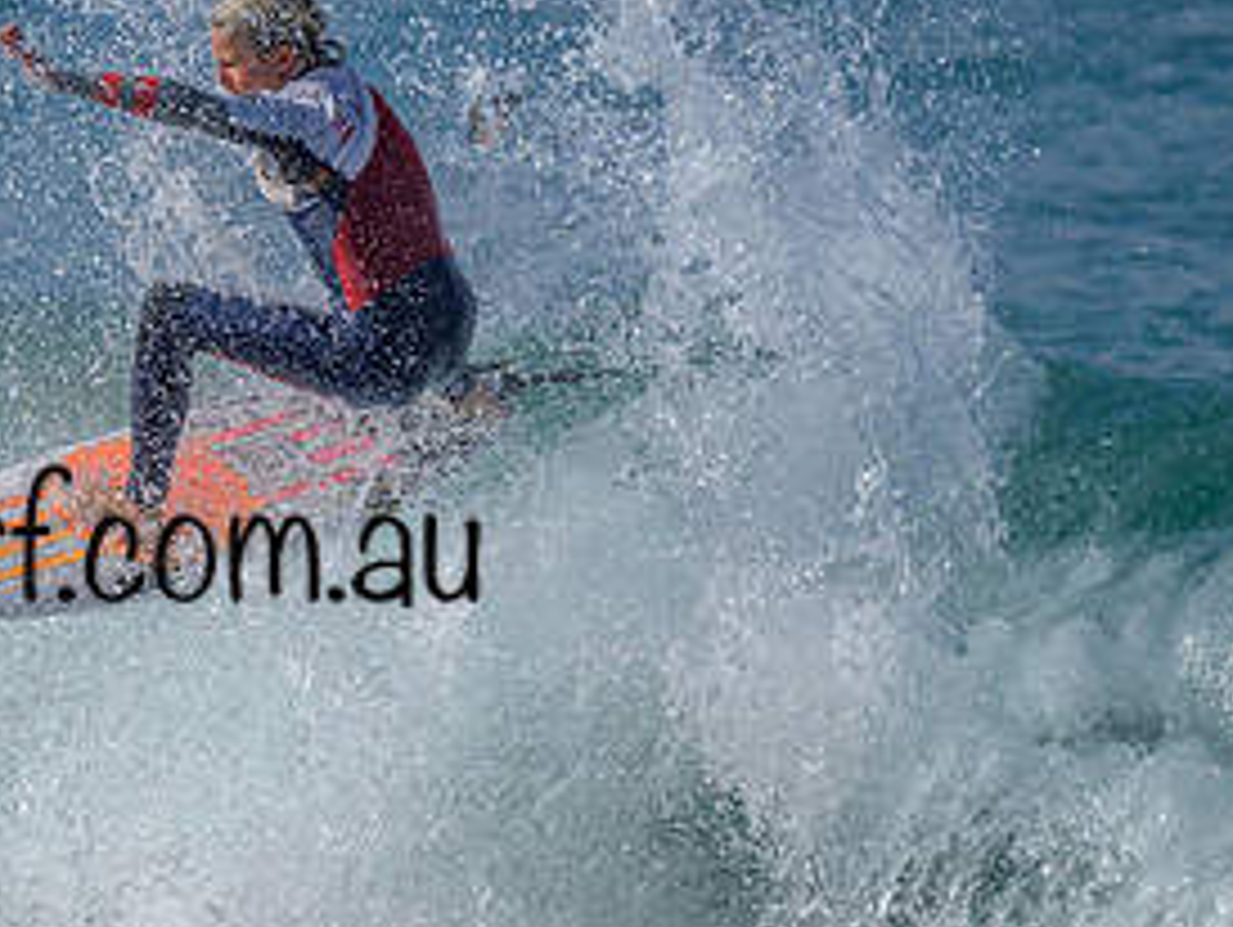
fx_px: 79715
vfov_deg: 0.7
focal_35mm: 2236
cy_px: 569
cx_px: 60
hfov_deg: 0.9
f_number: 6.3
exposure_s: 1/2000
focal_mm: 800
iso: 220
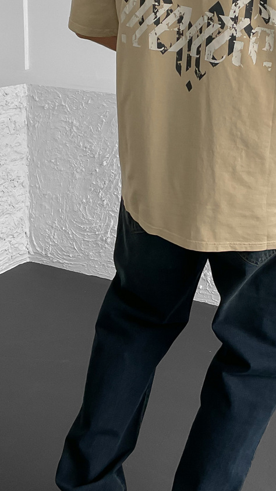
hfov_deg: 20.0
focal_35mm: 60
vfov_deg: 34.8
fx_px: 781
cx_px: 186
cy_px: 195
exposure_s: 1/120
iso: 64
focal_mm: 3
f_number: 1.8
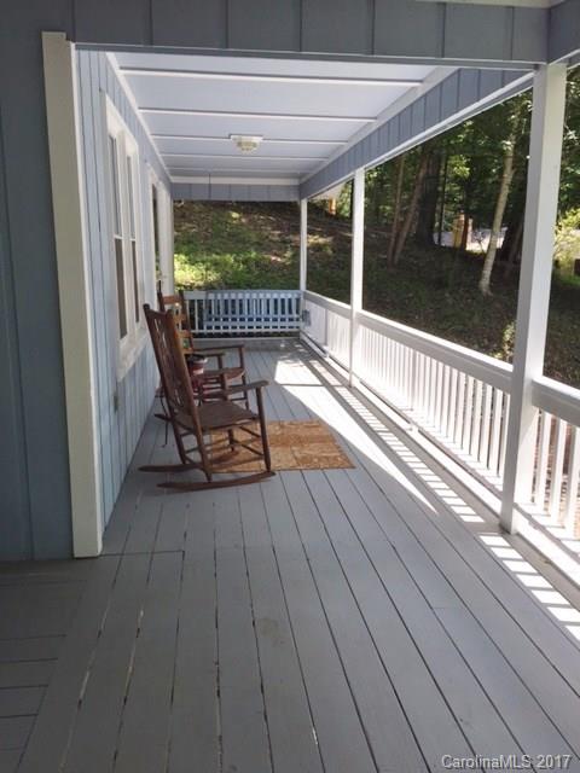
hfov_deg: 48.2
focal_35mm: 29
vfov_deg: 61.7
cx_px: 290
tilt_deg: -10.1
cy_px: 386
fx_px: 648
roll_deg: -0.5
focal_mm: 4.15
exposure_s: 1/430
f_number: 2.2
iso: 32
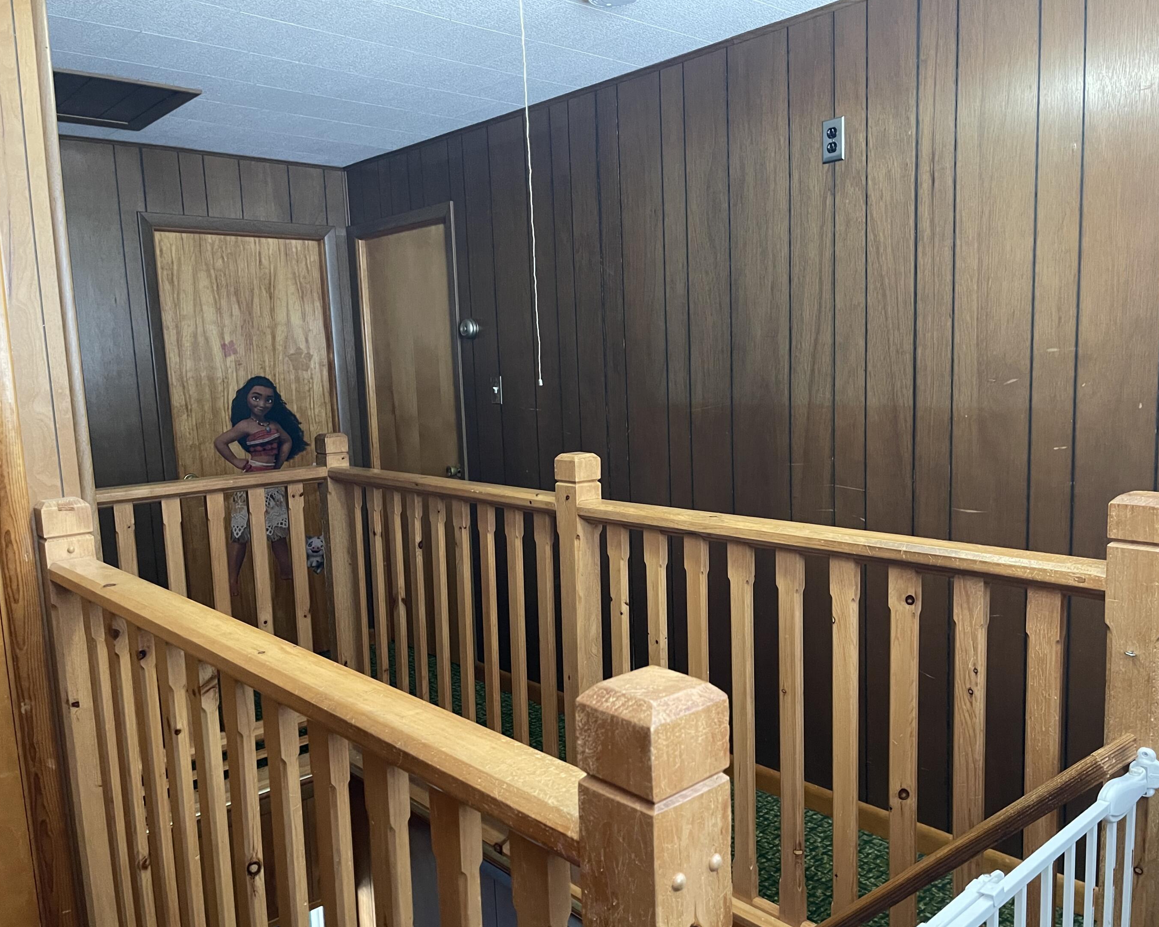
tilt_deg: -8.0
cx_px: 621
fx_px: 926
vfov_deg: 53.2
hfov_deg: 64.0
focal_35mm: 27
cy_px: 478
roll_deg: +1.7
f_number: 1.6
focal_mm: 5.1
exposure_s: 1/30
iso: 500
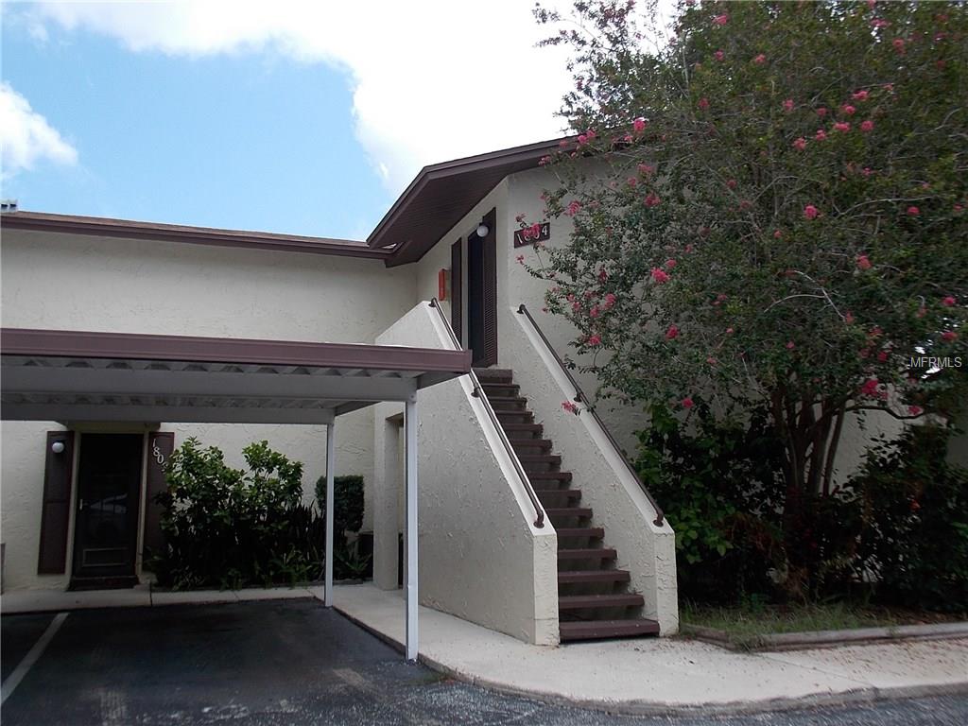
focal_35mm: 30
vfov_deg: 46.8
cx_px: 484
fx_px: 839
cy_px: 363
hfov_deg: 60.0
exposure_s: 1/500
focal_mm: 5.3
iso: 80
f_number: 3.3
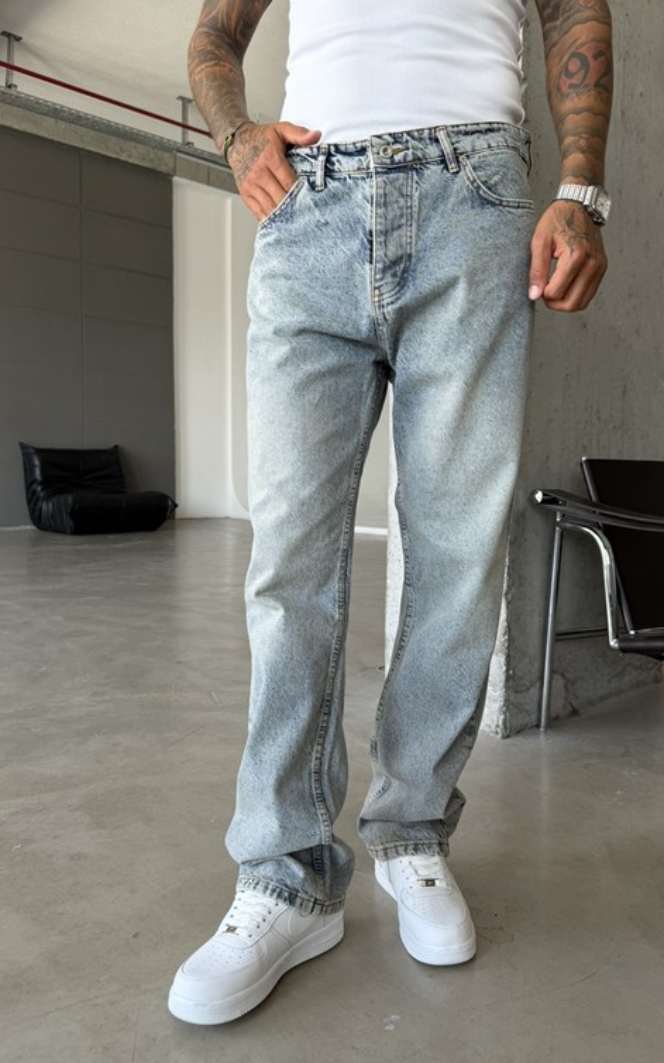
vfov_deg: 68.4
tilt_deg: -4.3
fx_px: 782
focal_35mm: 27
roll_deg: -0.9
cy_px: 523
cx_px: 347
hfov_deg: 46.0
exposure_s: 1/121
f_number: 1.78
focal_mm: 6.76
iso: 100
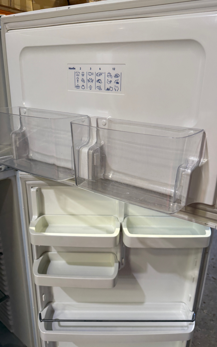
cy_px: 172
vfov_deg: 70.4
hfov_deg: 47.5
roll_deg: -3.3
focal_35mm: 26
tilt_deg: -19.9
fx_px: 246
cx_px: 120
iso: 125
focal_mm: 6.76
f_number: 1.78
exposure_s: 1/100
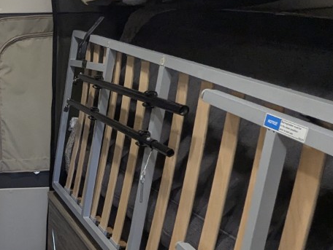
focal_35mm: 49
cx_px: -41
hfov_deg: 33.5
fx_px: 472
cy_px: 186
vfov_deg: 29.3
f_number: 2.2
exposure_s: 1/83.5
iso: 269
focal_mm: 2.35
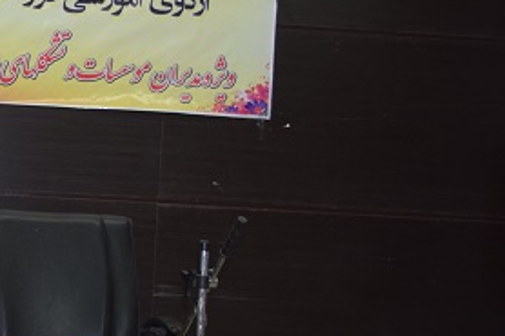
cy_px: 143
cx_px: -171
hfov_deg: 18.6
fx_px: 1421
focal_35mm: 101
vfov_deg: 13.5
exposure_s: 1/80
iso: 800
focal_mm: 25
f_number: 4
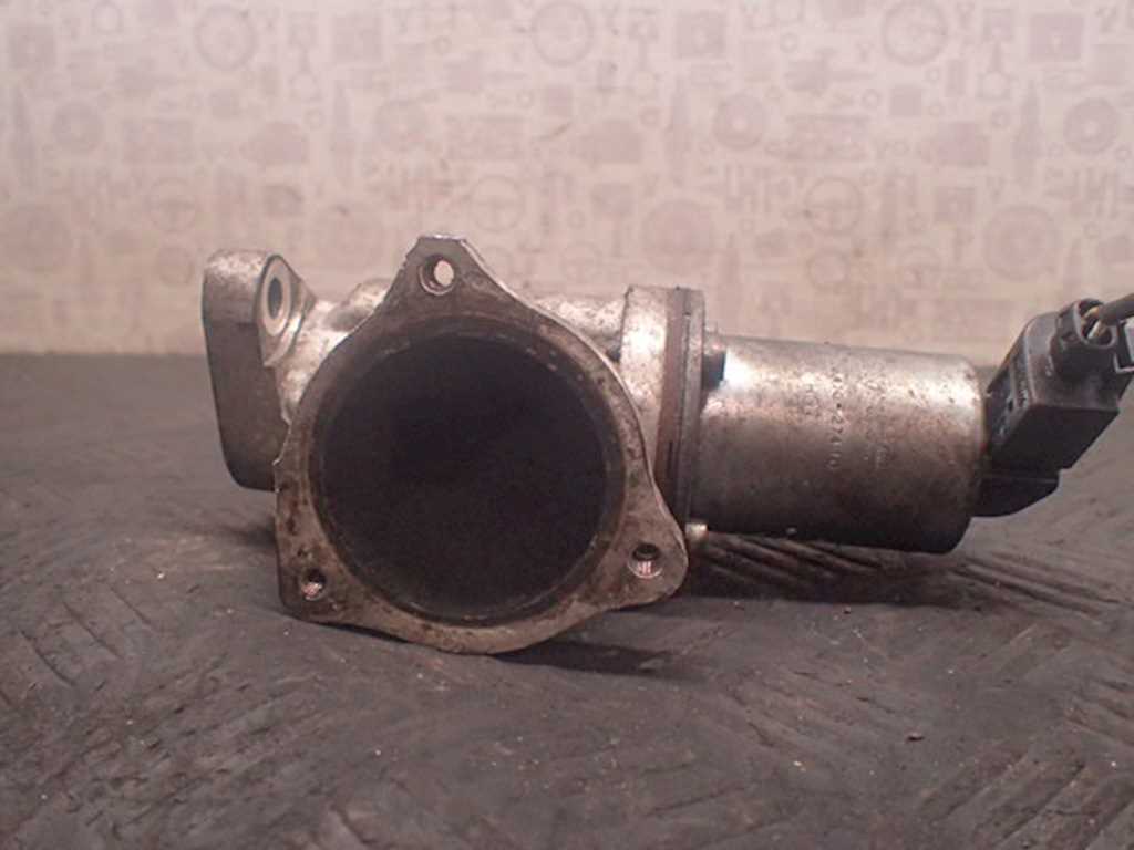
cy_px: 425
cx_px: 567
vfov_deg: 46.8
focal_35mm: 30
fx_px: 983
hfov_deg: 60.0
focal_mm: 5.5
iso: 640
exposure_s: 1/125
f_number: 2.3
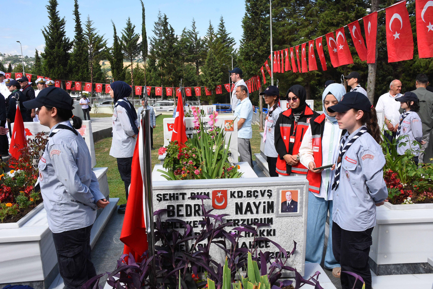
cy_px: 144
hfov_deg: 55.1
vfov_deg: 38.4
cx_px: 216
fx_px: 415
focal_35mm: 34
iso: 1000
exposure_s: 1/640
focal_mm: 23
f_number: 13
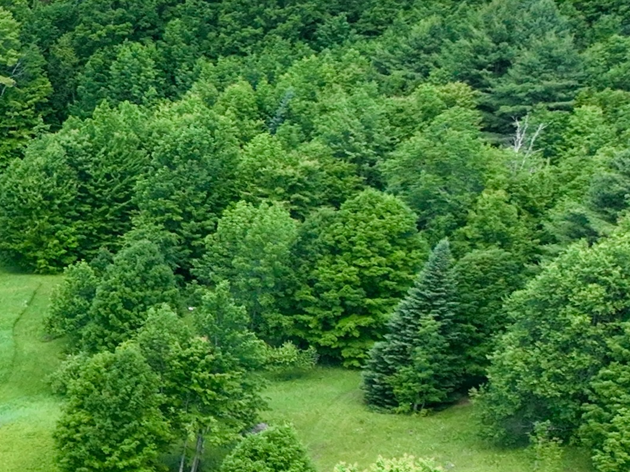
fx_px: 2165
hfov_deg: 13.8
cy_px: 490
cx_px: -676
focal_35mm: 119
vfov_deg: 12.3
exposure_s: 1/1000
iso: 220
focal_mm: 12.29
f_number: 2.8
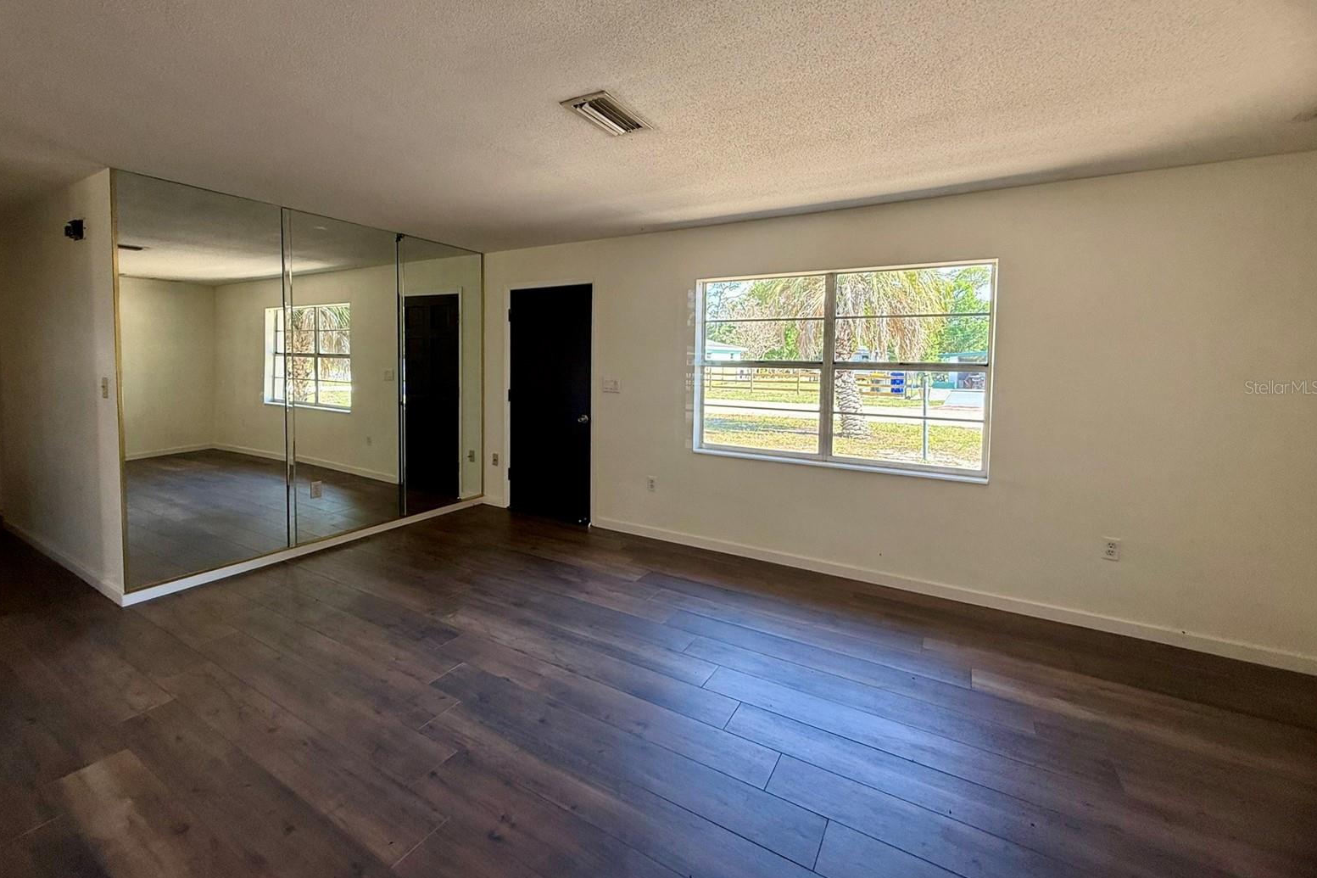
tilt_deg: -1.5
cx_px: 646
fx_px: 549
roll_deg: -1.3
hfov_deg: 100.4
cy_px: 387
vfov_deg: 77.0
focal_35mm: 15
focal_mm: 2.22
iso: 64
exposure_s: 1/112
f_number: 2.2
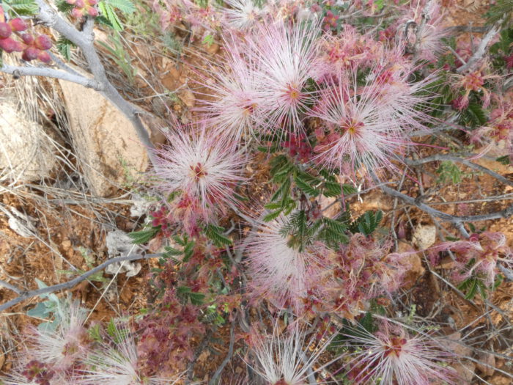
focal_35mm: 24
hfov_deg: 71.6
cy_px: 192
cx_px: 256
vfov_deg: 56.8
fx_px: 356
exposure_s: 1/60
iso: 250
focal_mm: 4.3
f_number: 8
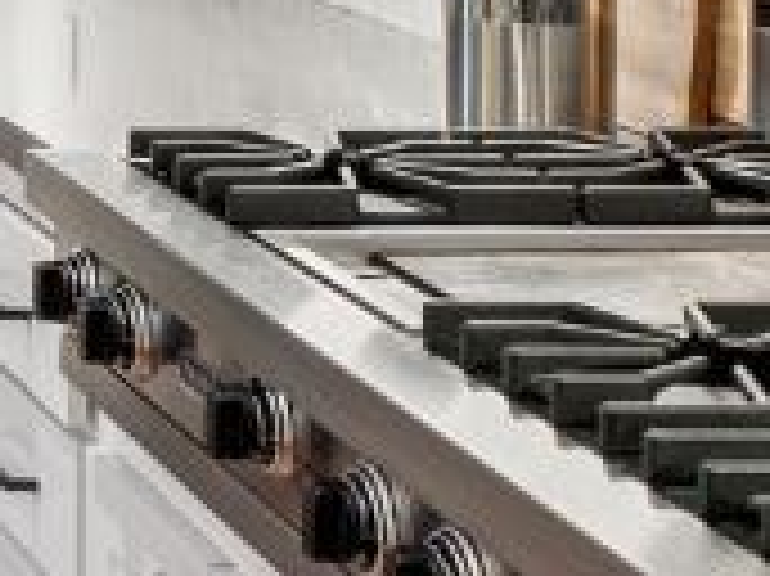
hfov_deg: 13.9
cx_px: -811
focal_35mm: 118
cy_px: -342
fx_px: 2623
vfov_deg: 11.9
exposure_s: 1/20
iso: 640
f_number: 9
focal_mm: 14
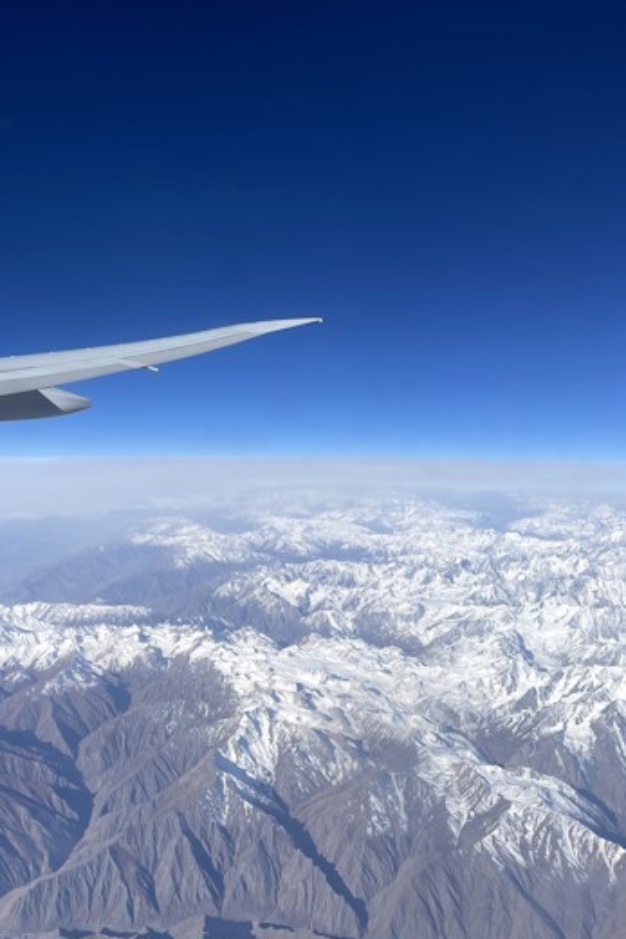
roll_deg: -0.8
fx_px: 782
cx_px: 229
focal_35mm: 30
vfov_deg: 61.7
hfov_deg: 43.2
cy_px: 535
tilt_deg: -7.1
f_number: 1.6
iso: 32
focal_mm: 5.1
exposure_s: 1/4049
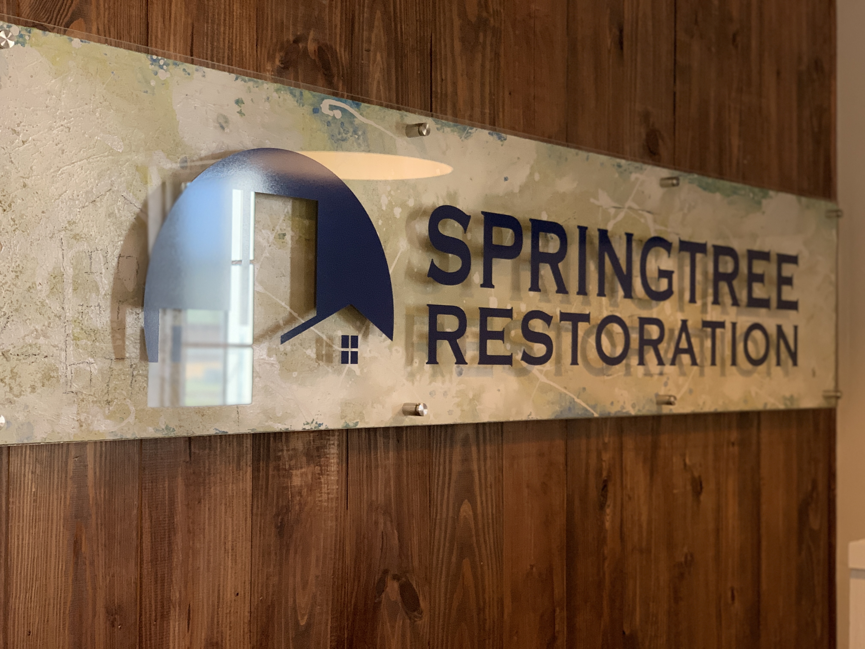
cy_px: 324
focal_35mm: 52
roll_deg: -1.1
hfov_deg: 36.8
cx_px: 432
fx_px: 1299
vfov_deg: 28.0
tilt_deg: +2.3
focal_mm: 6
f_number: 2.4
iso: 64
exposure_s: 1/60
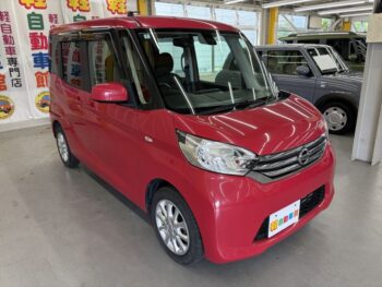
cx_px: 191
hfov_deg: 67.3
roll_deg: +1.7
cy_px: 144
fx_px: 287
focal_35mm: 26
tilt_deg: -15.8
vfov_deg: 53.1
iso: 100
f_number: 1.6
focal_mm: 5.96
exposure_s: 1/100
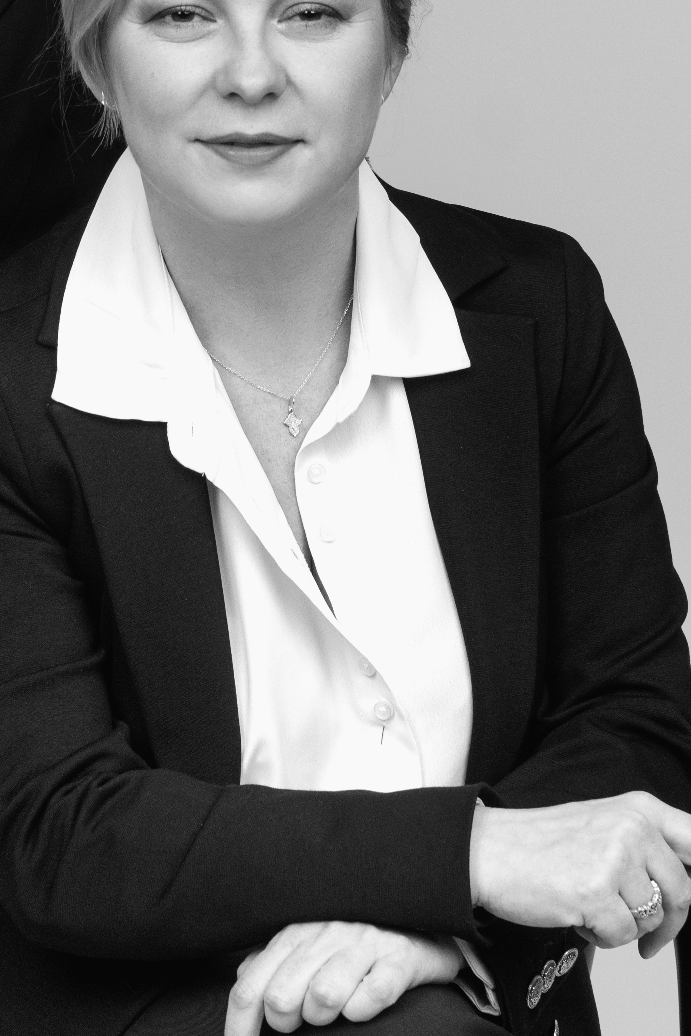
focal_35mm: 148
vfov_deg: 13.8
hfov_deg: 9.2
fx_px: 4261
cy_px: 116
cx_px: 82
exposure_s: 1/200
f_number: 6.3
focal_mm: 50
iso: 200
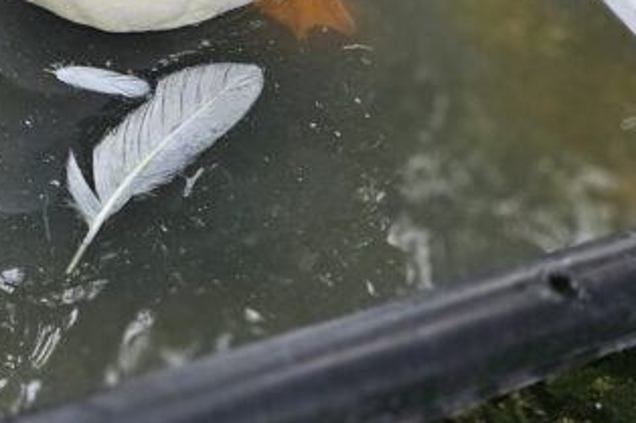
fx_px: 1377
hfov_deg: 23.4
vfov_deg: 16.5
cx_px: -158
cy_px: -125
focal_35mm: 78
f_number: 1.8
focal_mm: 5.4
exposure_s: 1/120
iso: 32
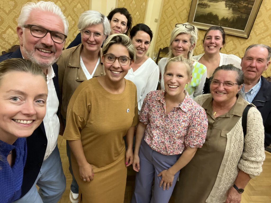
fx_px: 180
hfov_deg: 73.9
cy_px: 102
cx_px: 136
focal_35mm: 23
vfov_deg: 58.9
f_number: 2.2
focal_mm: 2.71
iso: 400
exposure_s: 1/50
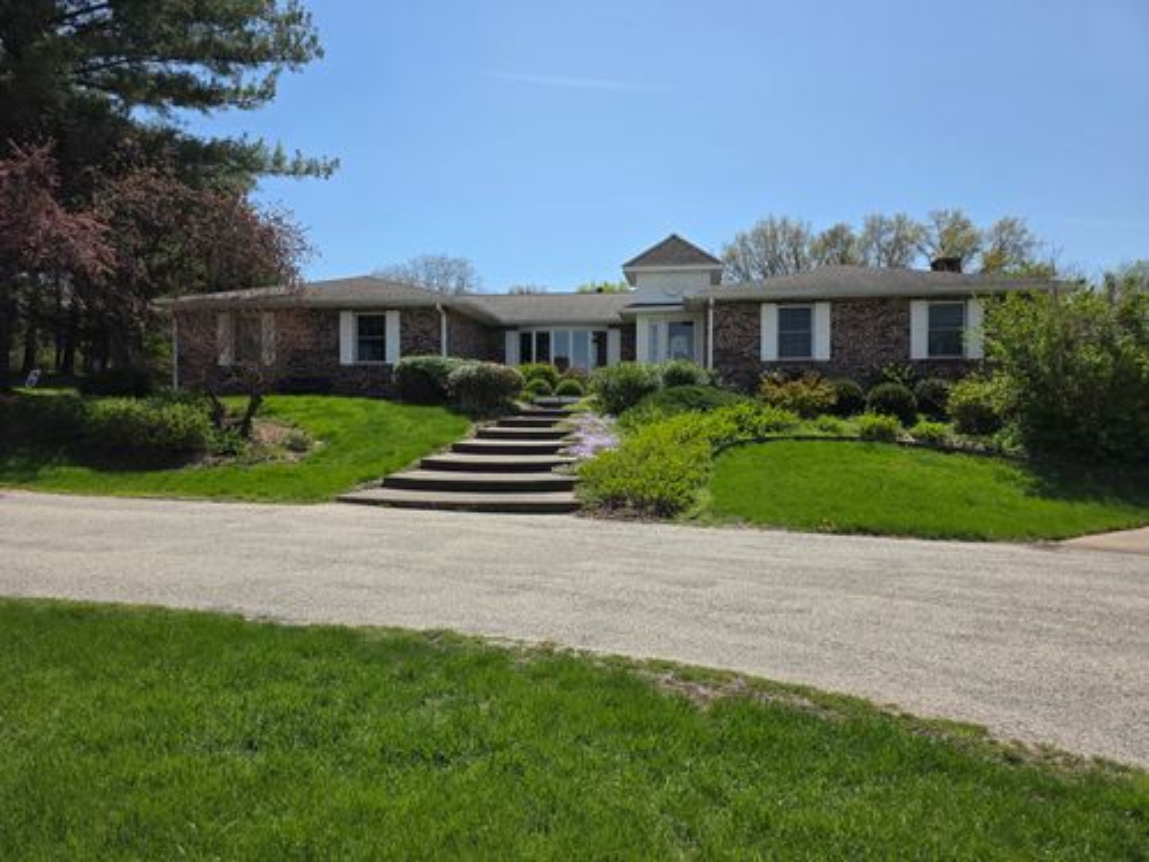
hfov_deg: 73.9
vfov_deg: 58.9
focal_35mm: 23
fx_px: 763
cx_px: 574
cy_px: 431
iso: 80
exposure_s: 1/7944
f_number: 1.7
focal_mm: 6.3
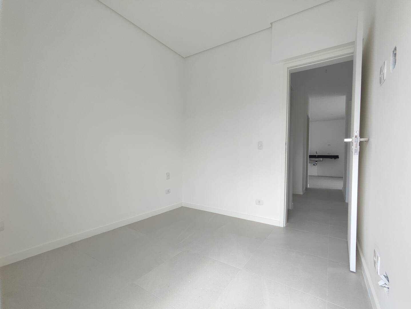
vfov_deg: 78.2
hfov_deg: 94.5
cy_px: 154
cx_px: 206
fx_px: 190
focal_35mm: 16
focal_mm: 1.65
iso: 50
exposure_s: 1/153
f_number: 2.2
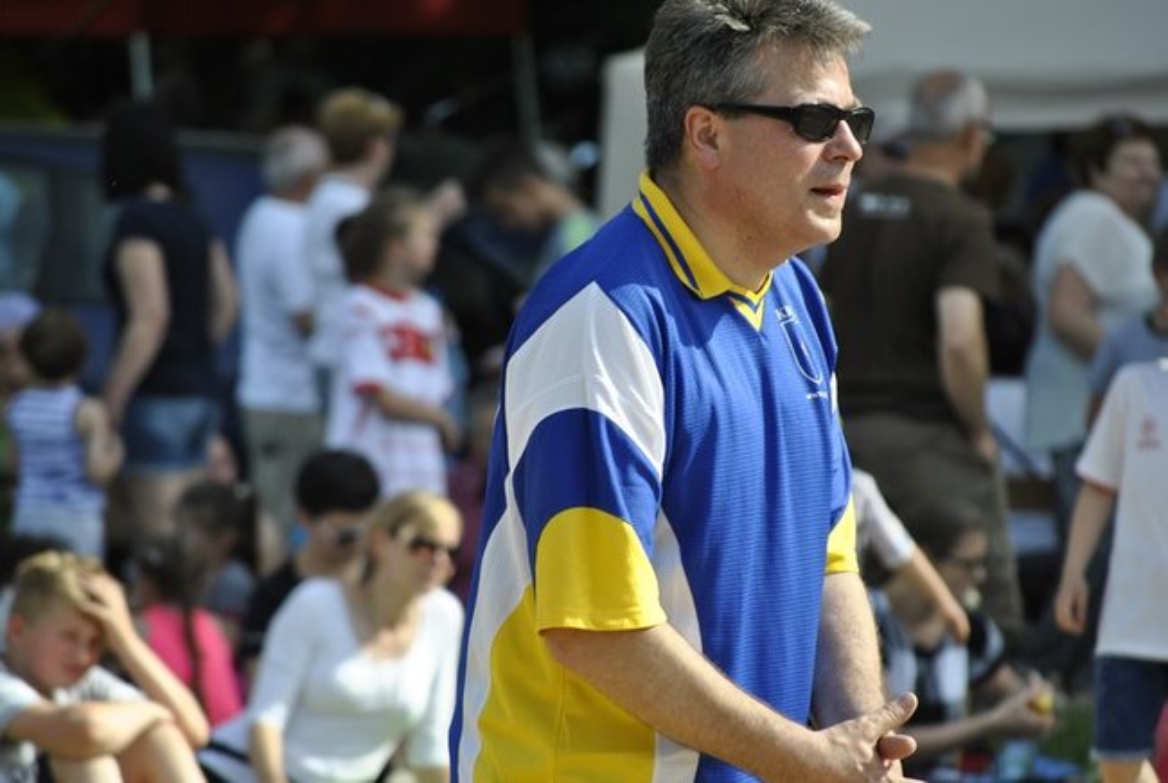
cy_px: 392
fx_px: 9751
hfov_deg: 6.9
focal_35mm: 300
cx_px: 584
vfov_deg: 4.6
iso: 250
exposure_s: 1/500
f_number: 5.6
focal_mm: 200
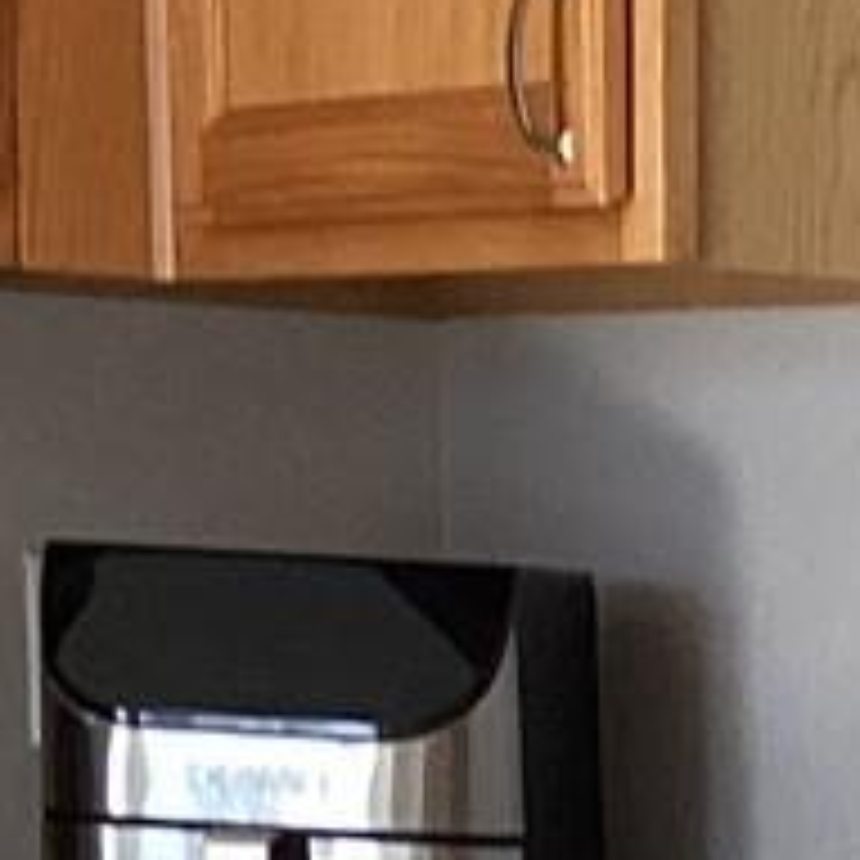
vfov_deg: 6.9
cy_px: 2458
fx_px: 6465
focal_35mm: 230
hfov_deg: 7.3
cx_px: 1824
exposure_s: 1/60
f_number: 2.4
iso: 80
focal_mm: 3.3
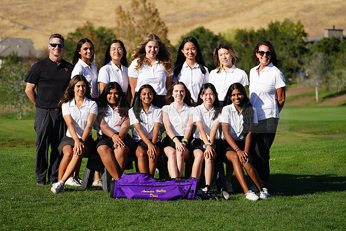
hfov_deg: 15.0
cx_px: 173
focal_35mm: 137
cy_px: 116
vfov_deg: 10.0
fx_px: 1317
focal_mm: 137
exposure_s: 1/640
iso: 100
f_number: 5
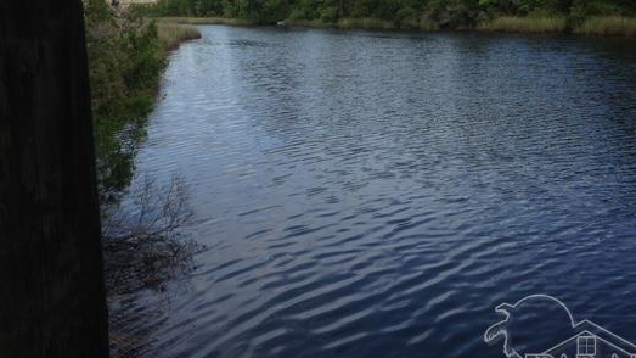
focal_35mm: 44
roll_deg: +2.1
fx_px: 742
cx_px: 314
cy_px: 135
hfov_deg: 46.4
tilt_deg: -11.3
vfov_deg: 27.0
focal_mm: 4.12
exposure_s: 1/1022
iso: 50
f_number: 2.4
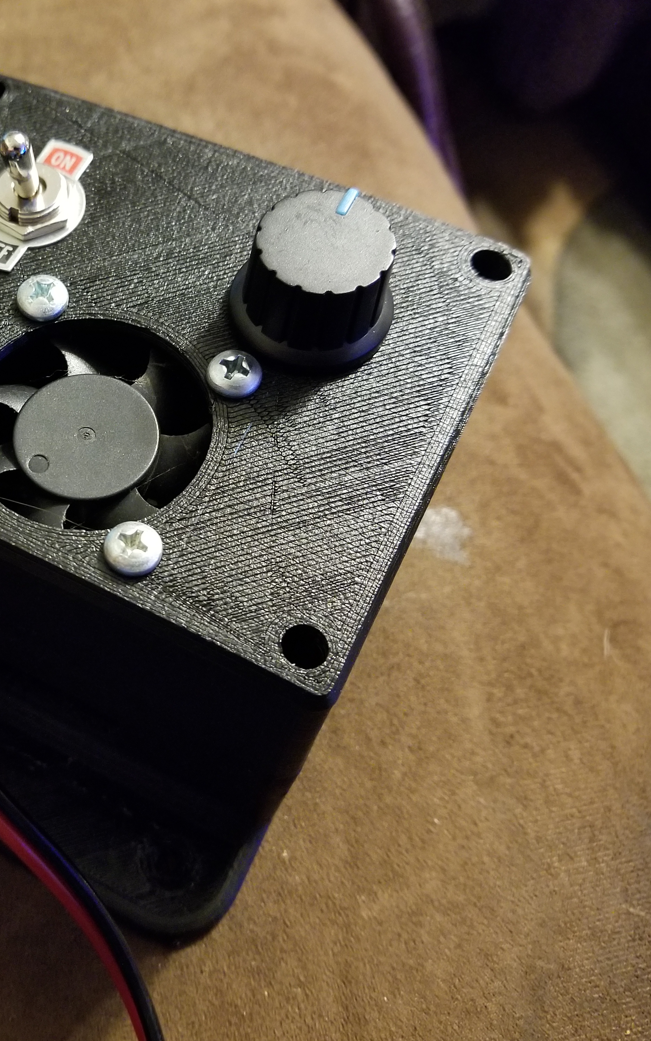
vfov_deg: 52.7
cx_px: 32
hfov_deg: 32.3
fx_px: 1050
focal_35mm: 37
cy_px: 521
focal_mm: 4.25
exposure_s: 1/10
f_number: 1.7
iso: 500
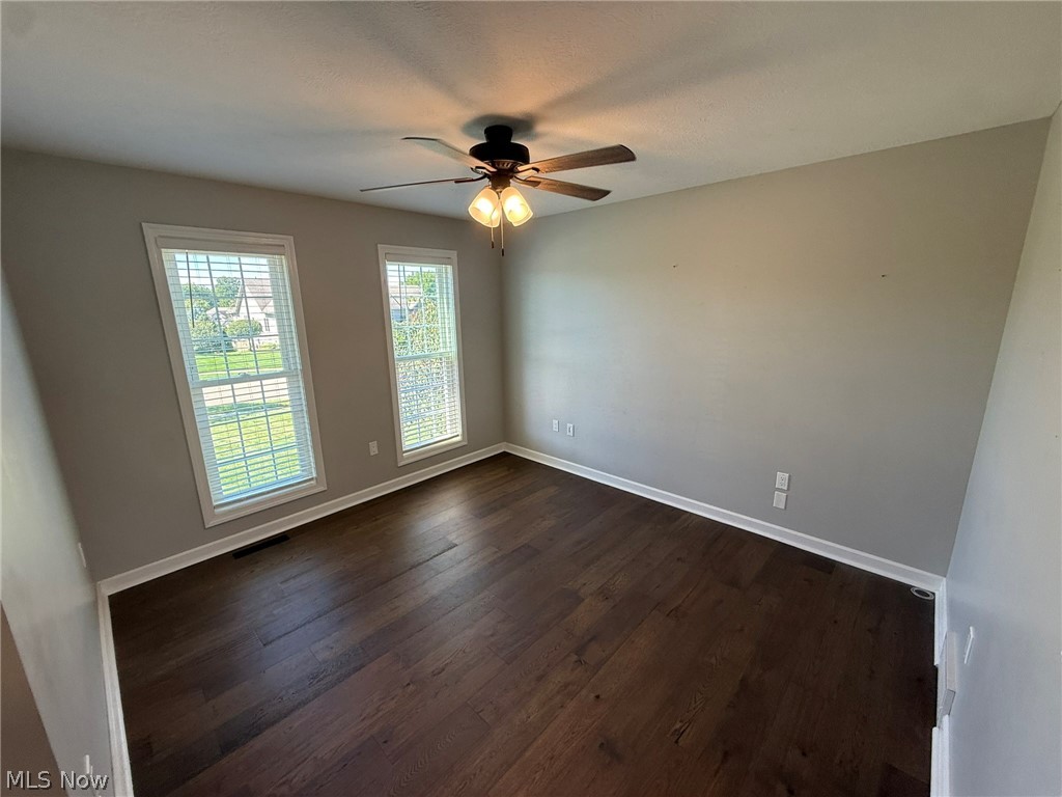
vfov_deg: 85.7
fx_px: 430
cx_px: 531
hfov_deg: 102.1
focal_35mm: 14
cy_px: 398
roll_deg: +0.8
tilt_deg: -9.9
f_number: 2.2
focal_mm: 2.22
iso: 100
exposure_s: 1/120
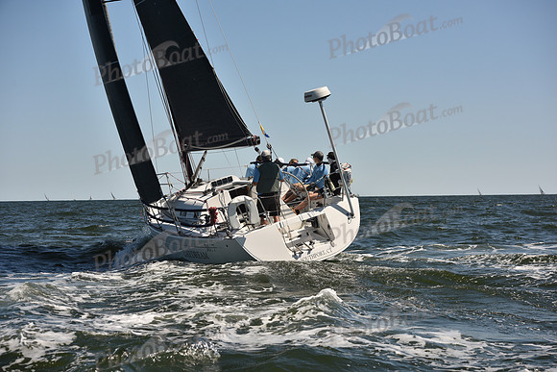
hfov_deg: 28.8
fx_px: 1083
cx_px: 278
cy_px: 186
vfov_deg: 19.5
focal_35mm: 70
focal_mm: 70
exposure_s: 1/1250
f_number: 5
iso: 250
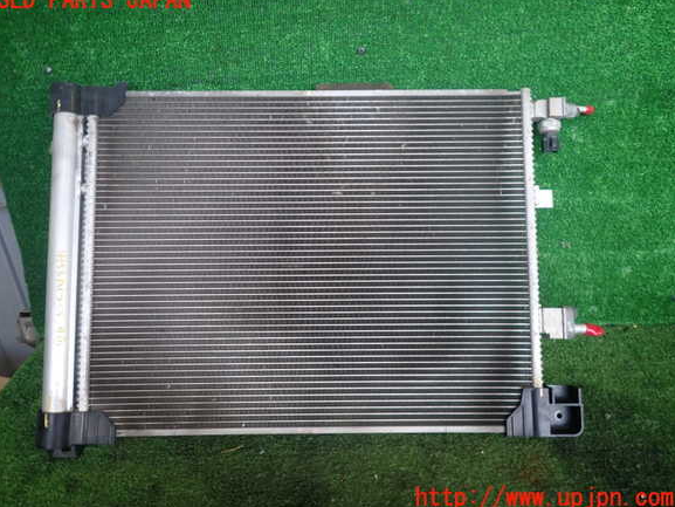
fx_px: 507
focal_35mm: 26
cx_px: 329
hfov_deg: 67.3
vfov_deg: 53.1
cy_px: 249
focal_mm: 4.5
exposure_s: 1/125
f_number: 2
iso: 160
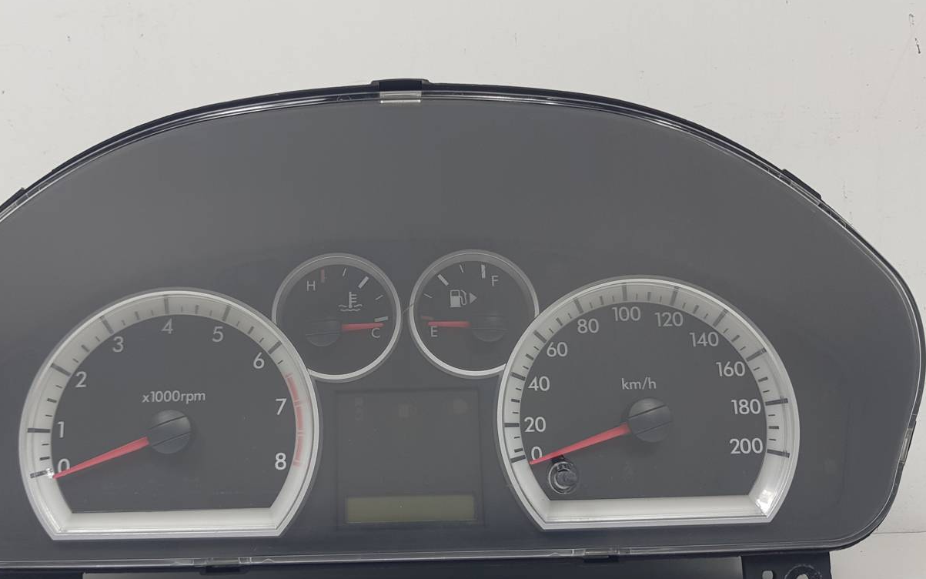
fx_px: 833
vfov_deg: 38.2
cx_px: 398
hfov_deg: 57.9
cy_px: 350
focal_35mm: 33
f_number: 1.7
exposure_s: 1/227
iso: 40
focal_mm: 4.2
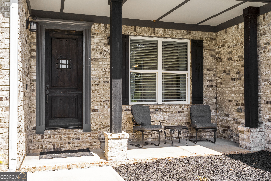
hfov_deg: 55.8
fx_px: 256
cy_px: 90
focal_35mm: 34
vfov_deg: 38.9
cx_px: 136
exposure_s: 1/400
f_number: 8
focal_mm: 34
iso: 500
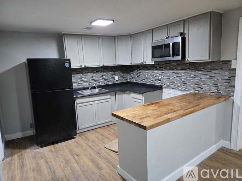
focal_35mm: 23
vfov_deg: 58.9
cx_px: 121
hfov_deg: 73.9
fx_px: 161
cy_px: 90
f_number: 1.8
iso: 1000
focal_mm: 5.4
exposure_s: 1/120
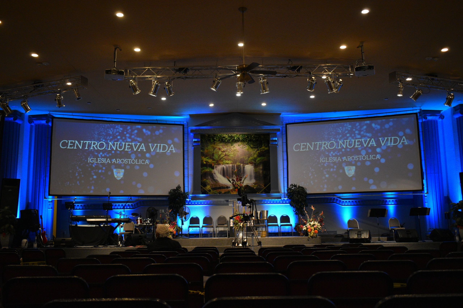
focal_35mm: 34
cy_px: 154
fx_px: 444
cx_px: 232
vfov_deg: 38.4
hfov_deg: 55.1
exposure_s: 1/125
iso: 1800
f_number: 3.8
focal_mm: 23
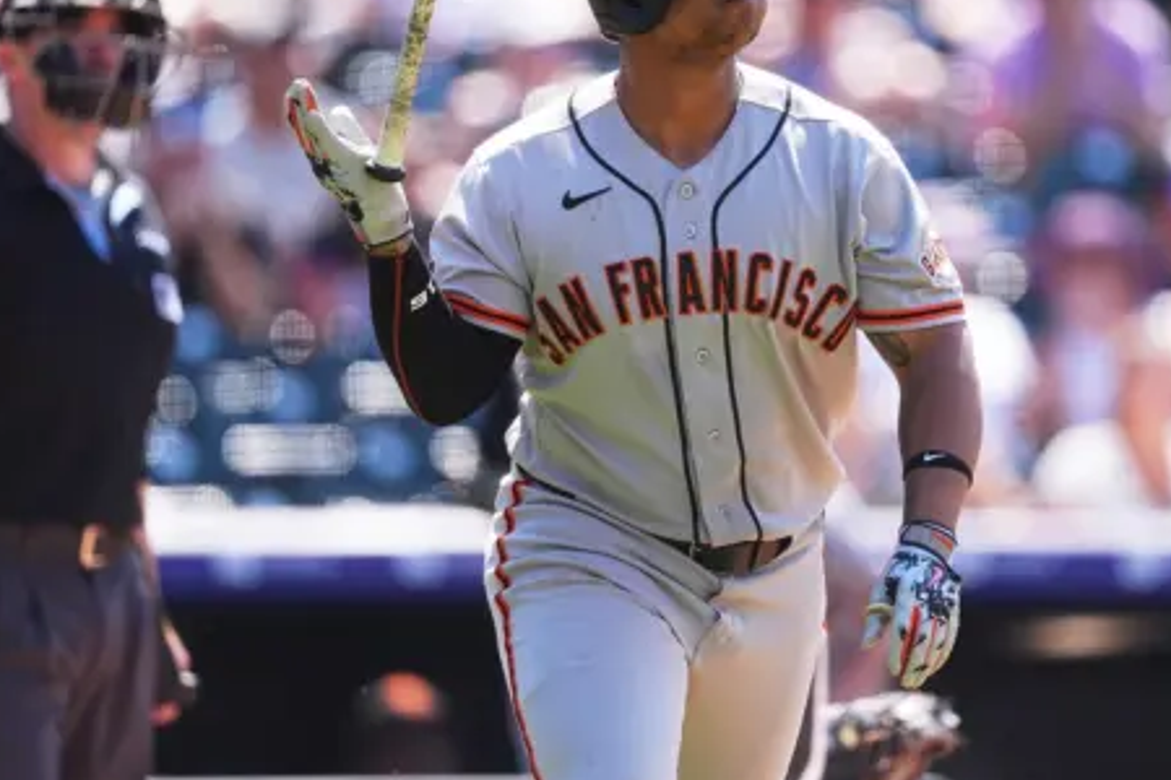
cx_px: 713
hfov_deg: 2.6
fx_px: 26020
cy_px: 283
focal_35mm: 800
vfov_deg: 1.7
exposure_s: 1/1600
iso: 400
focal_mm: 600
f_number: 4
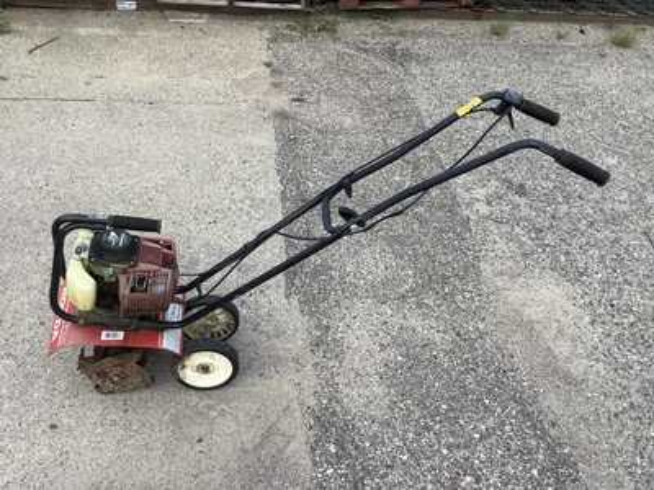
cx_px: 327
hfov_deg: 58.4
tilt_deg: -37.5
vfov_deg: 45.4
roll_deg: -3.8
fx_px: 586
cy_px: 245
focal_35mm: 31
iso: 25
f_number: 2.4
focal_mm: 3.3
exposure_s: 1/488
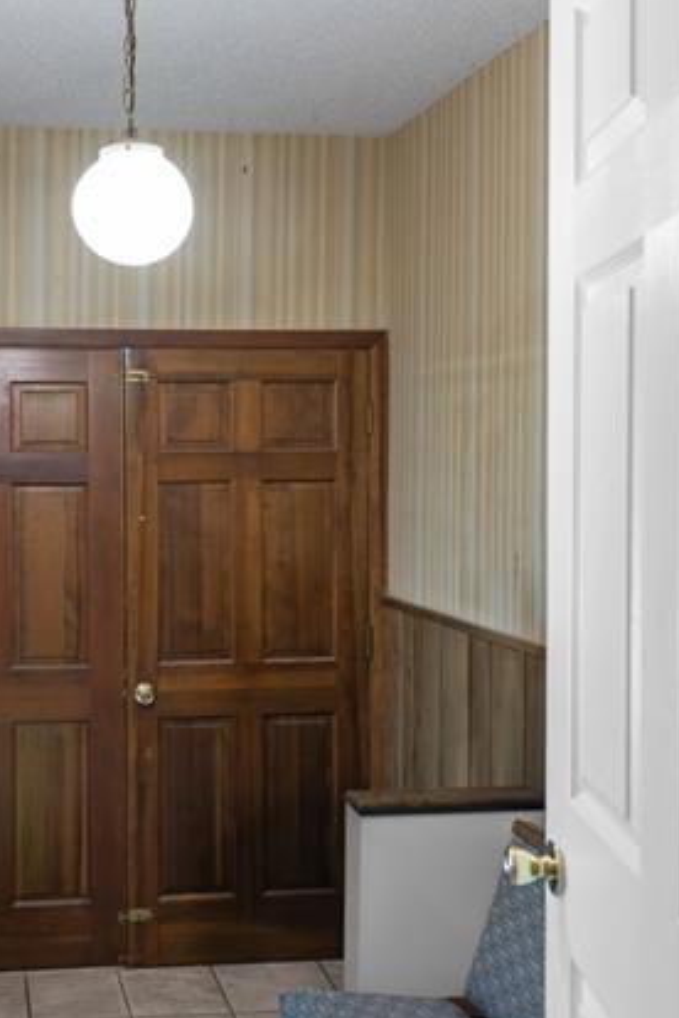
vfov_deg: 49.5
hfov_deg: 32.4
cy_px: 531
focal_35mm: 39
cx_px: 59
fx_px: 1103
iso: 400
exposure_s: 1.3
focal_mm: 21
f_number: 7.1
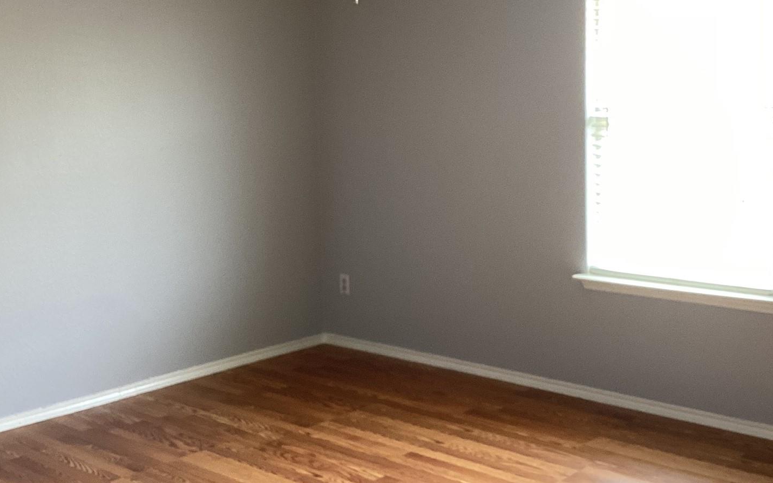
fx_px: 990
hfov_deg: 42.6
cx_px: 421
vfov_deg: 27.3
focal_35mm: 47
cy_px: 181
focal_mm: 3.3
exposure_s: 1/60
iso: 80
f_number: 2.4
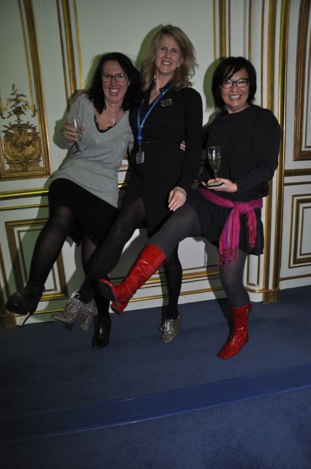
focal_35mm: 27
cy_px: 234
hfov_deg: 47.8
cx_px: 156
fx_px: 351
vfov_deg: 67.5
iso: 800
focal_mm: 18
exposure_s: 1/60
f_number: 4
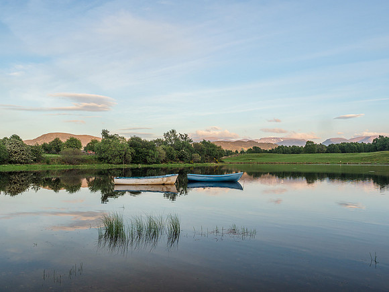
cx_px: 194
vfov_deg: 41.8
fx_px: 382
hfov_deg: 54.0
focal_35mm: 34
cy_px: 146
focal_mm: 17
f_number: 7.1
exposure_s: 1/40
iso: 200
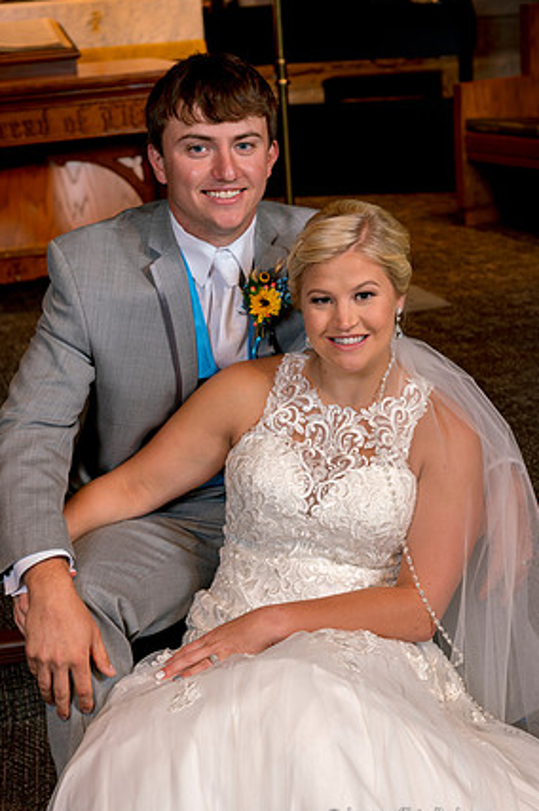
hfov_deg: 23.3
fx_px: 1305
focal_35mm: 58
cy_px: 401
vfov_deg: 34.5
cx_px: 275
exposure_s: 1/50
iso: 200
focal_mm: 55
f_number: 5
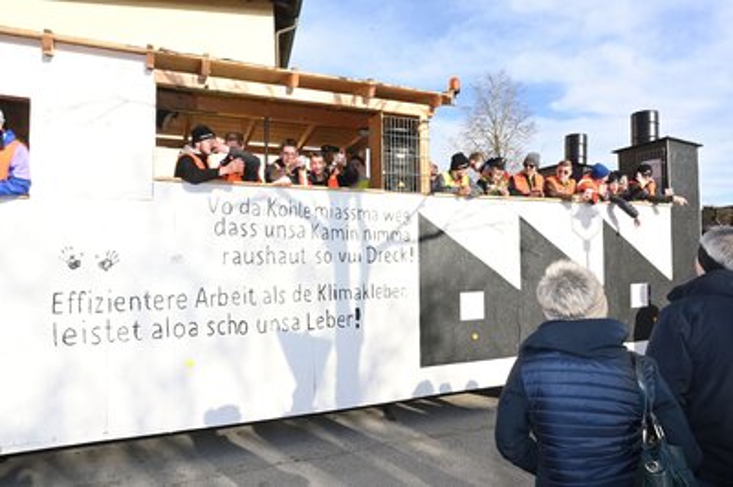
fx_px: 488
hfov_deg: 73.8
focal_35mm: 24
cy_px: 244
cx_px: 366
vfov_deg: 53.1
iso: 1000
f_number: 22
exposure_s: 1/200
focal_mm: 24
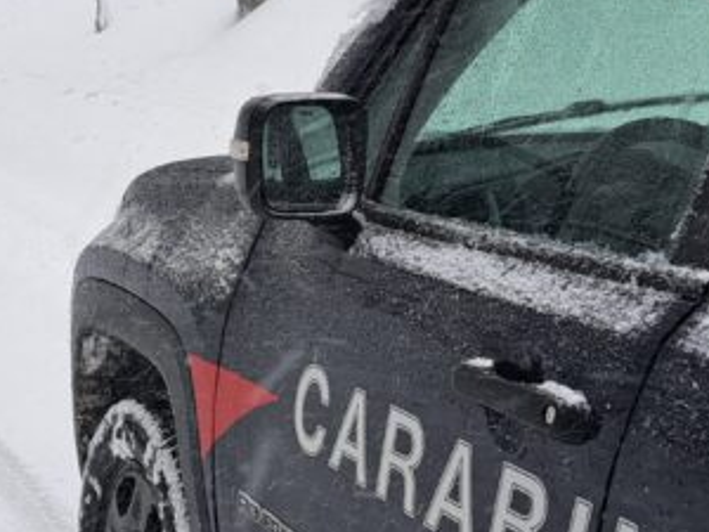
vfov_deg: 18.0
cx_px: 215
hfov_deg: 23.7
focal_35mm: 82
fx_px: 1680
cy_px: 239
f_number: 1.8
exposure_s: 1/124
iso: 50
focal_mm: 5.23
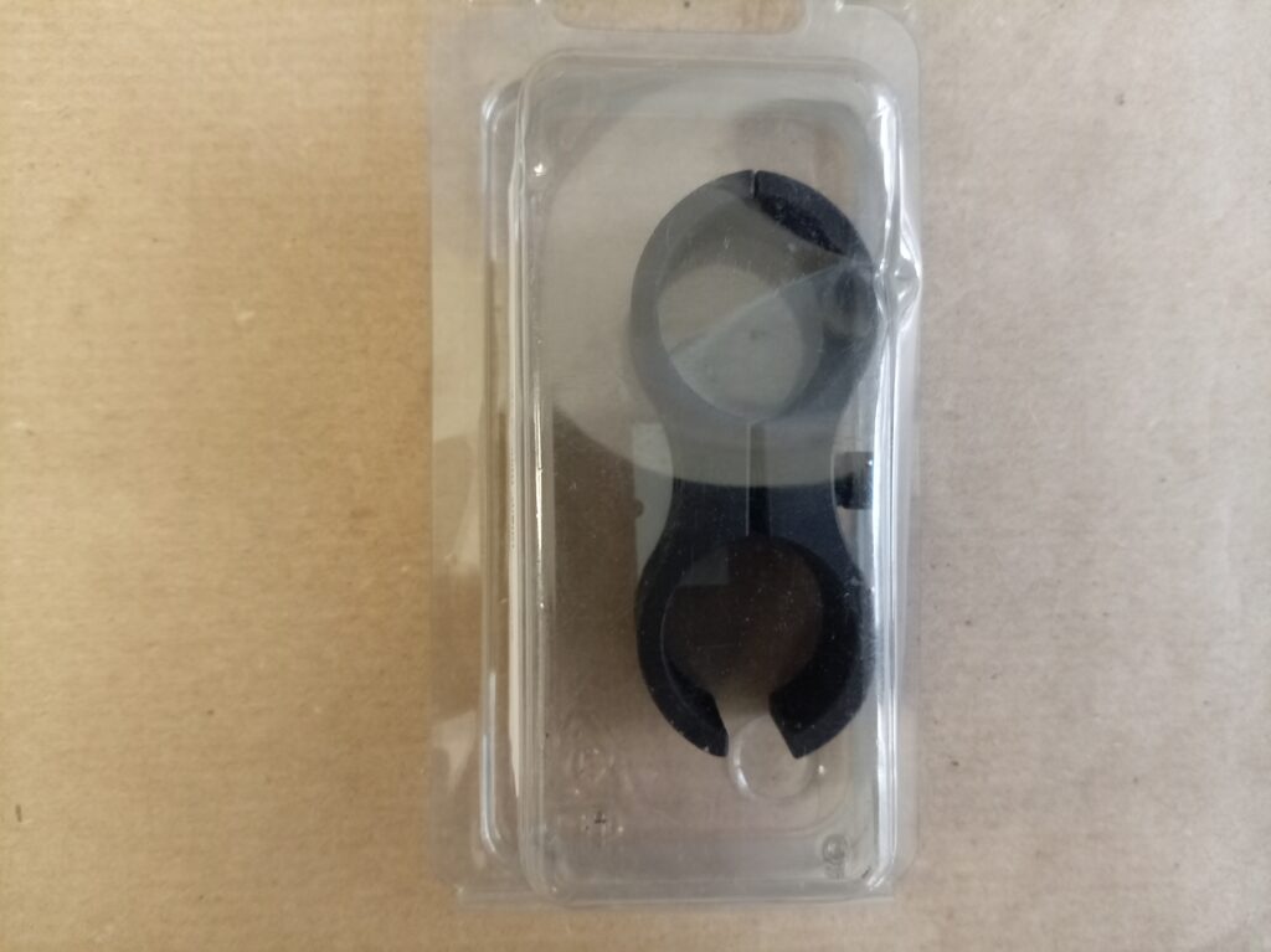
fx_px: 917
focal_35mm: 25
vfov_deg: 54.8
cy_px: 476
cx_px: 636
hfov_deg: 69.4
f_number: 1.8
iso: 832
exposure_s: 1/25
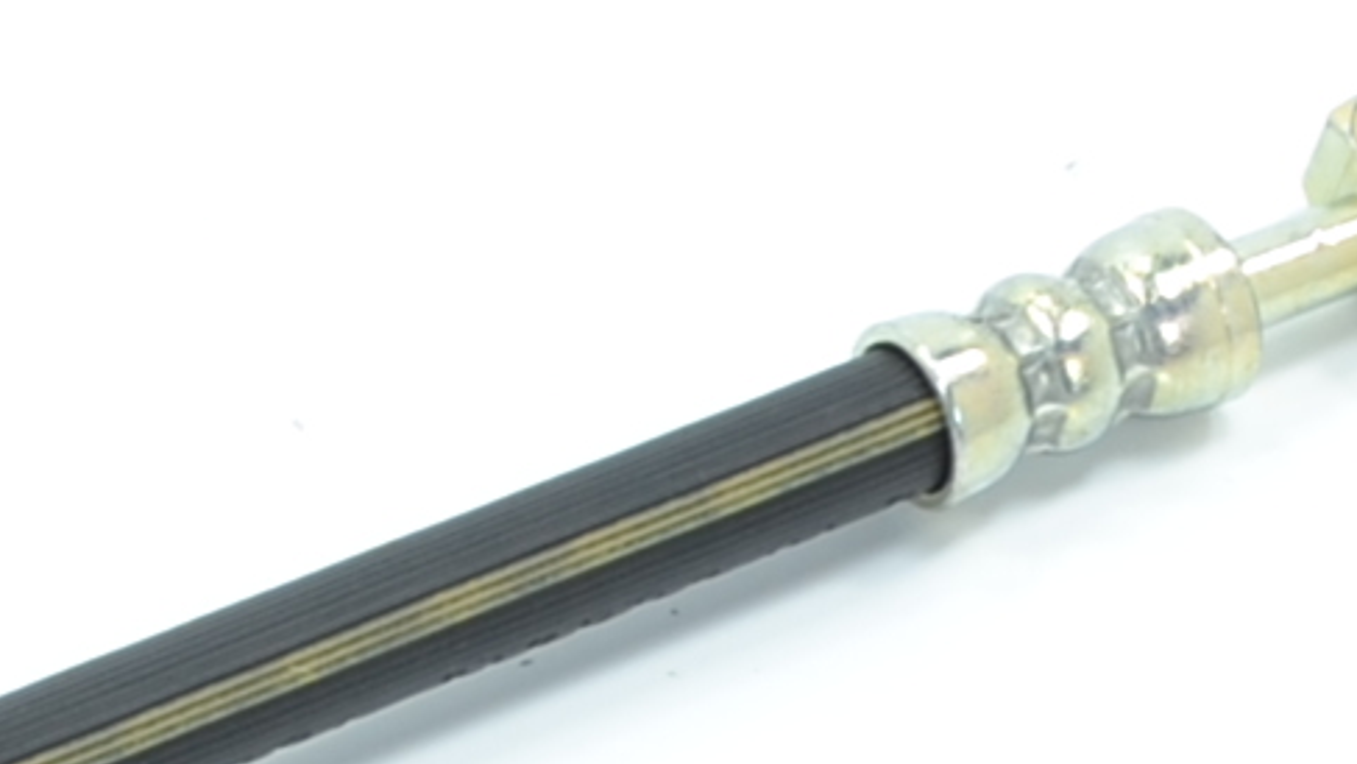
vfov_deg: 3.4
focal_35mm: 357
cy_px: 842
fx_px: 12846
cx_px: -1179
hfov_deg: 5.9
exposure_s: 1/25
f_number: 7.1
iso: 100
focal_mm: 32
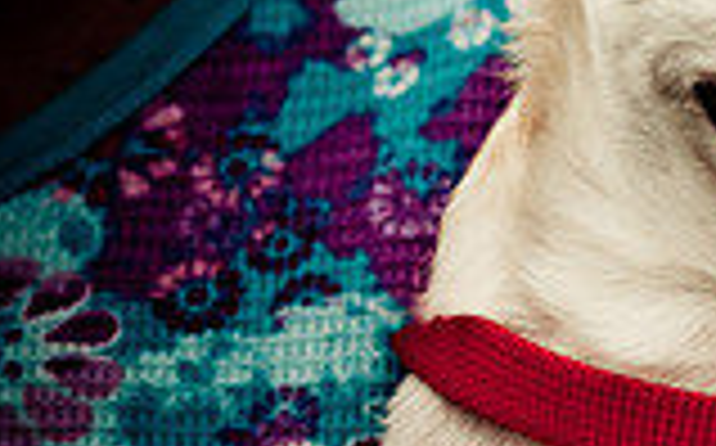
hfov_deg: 5.3
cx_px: 1261
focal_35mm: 391
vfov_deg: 3.3
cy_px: 88
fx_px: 7622
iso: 200
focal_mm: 70
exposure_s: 1/2500
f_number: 2.8
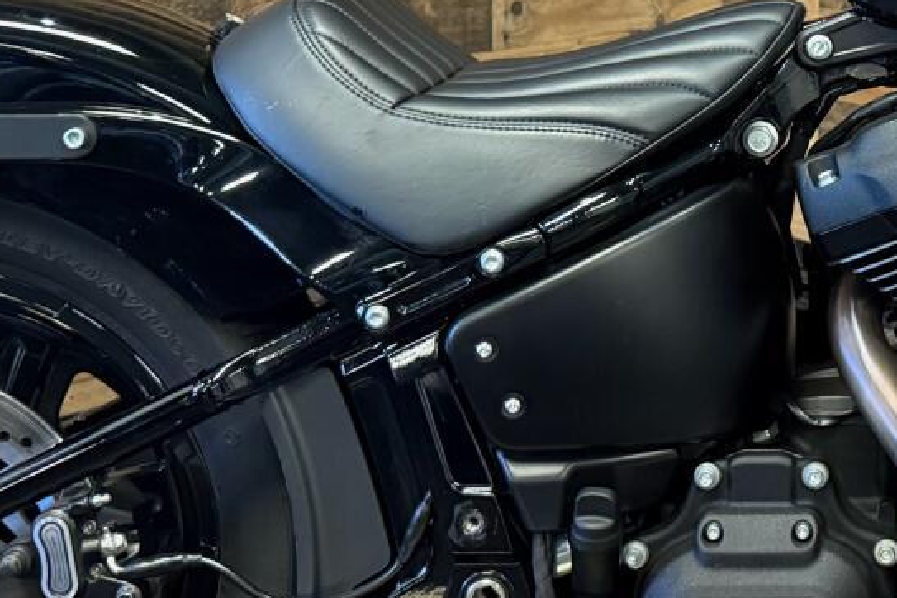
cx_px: 950
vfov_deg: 14.5
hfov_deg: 21.2
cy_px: -63
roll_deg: -0.3
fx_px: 2292
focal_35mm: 92
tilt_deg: -6.5
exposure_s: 1/60
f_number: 1.78
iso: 500
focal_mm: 6.76
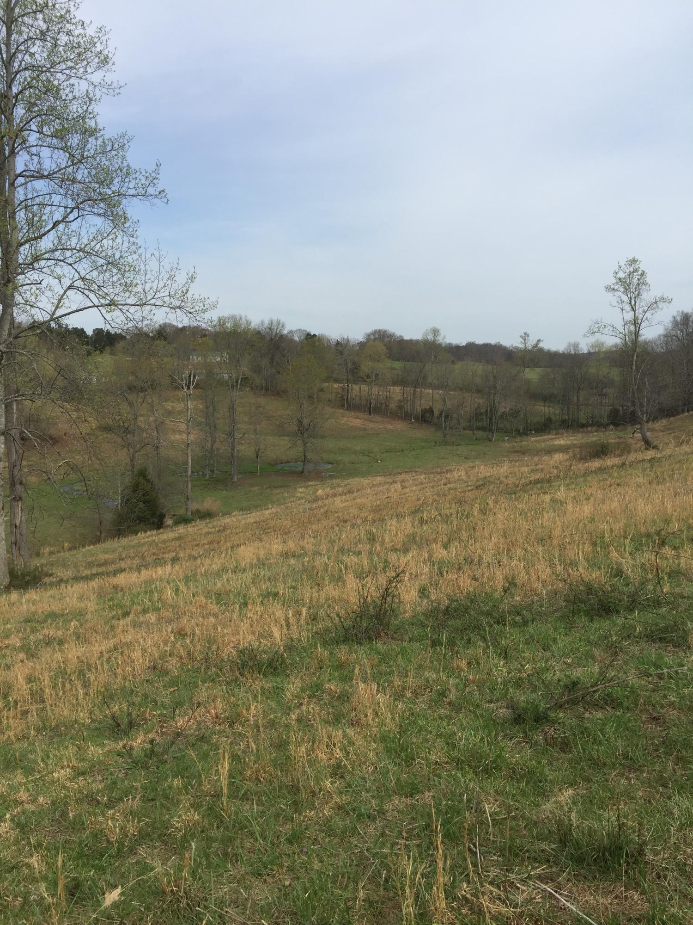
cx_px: 346
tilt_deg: -5.3
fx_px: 774
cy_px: 462
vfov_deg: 61.7
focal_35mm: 29
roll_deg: -1.2
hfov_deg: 48.2
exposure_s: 1/1799
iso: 32
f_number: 2.2
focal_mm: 4.15
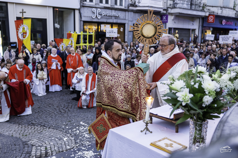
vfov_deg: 36.9
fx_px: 238
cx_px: 119
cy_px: 79
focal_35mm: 36
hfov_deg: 53.1
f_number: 2.8
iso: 4000
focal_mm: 36
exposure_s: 1/125
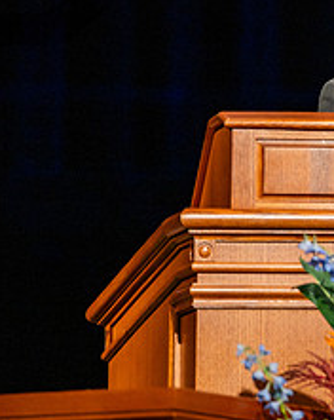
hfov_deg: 2.7
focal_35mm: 574
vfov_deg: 3.4
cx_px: 480
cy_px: 20
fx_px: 7112
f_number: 2.8
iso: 400
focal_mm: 200
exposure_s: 1/125
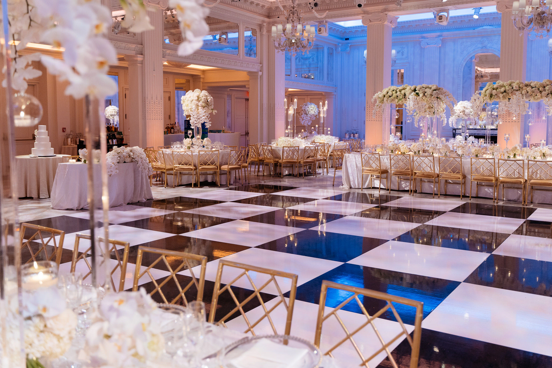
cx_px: 312
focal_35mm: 33
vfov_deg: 39.9
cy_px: 161
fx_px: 506
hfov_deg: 57.0
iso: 800
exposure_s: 1/50
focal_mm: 28
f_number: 2.8
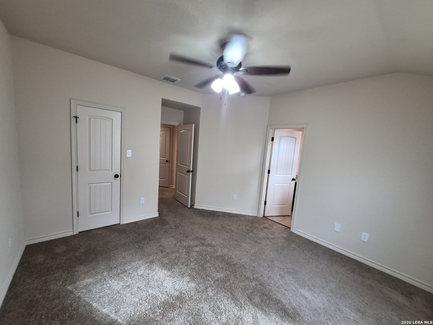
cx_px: 216
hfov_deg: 106.2
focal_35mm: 13
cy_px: 162
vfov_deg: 89.9
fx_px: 163
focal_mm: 1.74
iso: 250
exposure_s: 1/60
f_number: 2.2
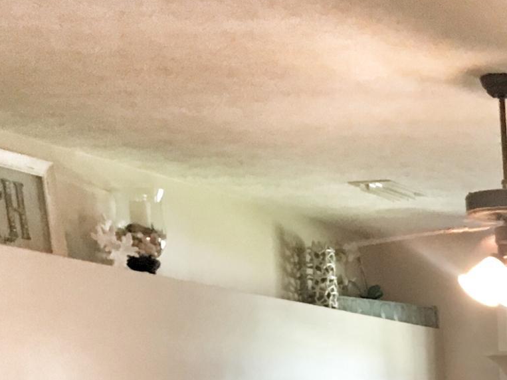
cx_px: 845
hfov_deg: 15.4
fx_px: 1669
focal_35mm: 114
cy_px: 707
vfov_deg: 11.9
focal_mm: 4.15
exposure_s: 1/30
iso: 100
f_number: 2.2
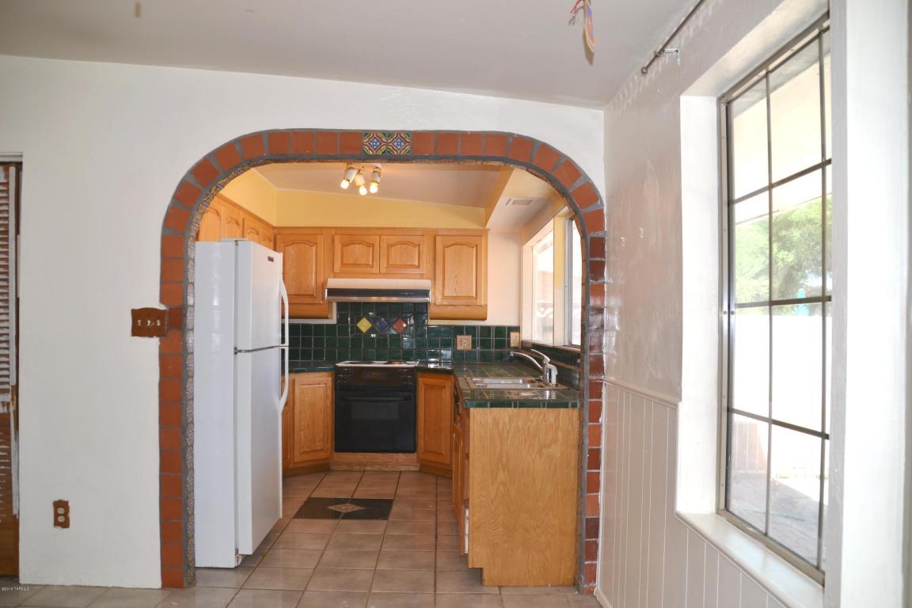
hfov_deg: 67.4
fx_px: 684
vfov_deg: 47.9
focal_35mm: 27
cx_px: 456
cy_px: 304
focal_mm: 18
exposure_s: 1/125
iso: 100
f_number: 4
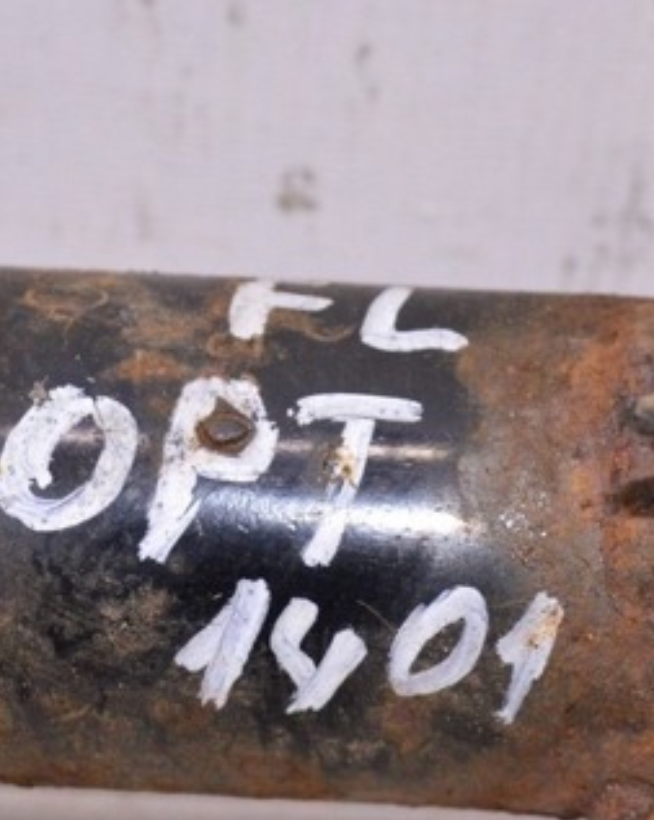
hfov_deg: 10.9
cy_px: 382
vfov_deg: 13.6
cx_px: 364
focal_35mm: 142
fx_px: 3441
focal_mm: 50
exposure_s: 1/100
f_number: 8
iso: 1600
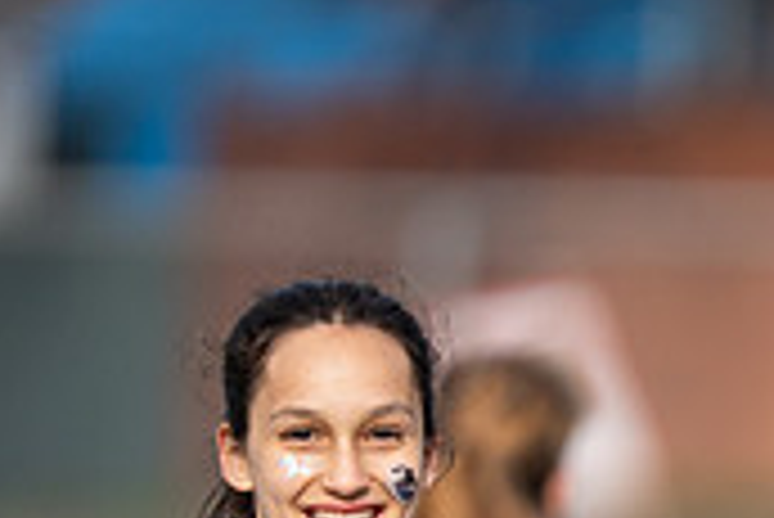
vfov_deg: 1.0
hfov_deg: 1.5
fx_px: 29006
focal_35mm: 1348
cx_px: 1256
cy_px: 849
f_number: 2.8
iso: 250
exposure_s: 1/1600
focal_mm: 400
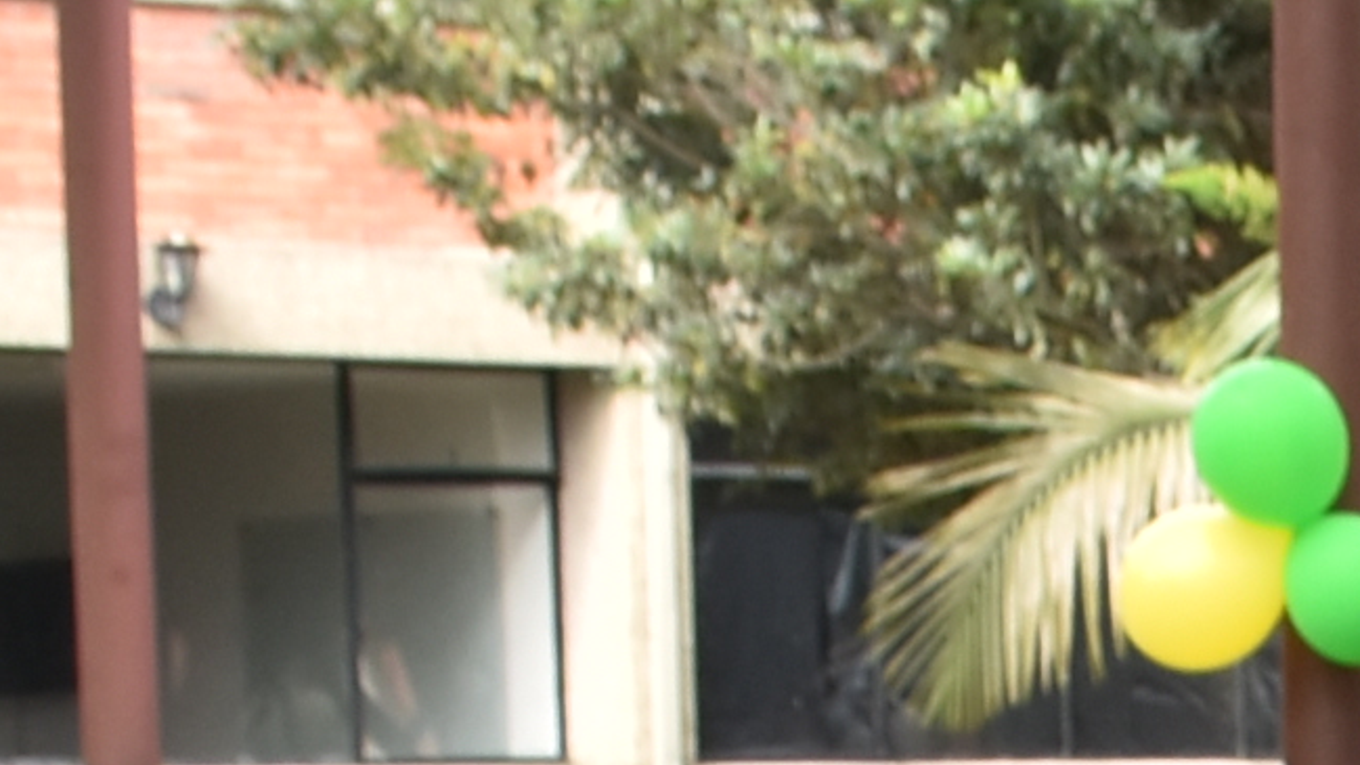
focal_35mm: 196
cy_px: 2234
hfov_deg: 10.2
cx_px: 2645
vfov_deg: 5.8
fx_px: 7068
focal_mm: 18
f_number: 7.1
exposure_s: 1/80
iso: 160
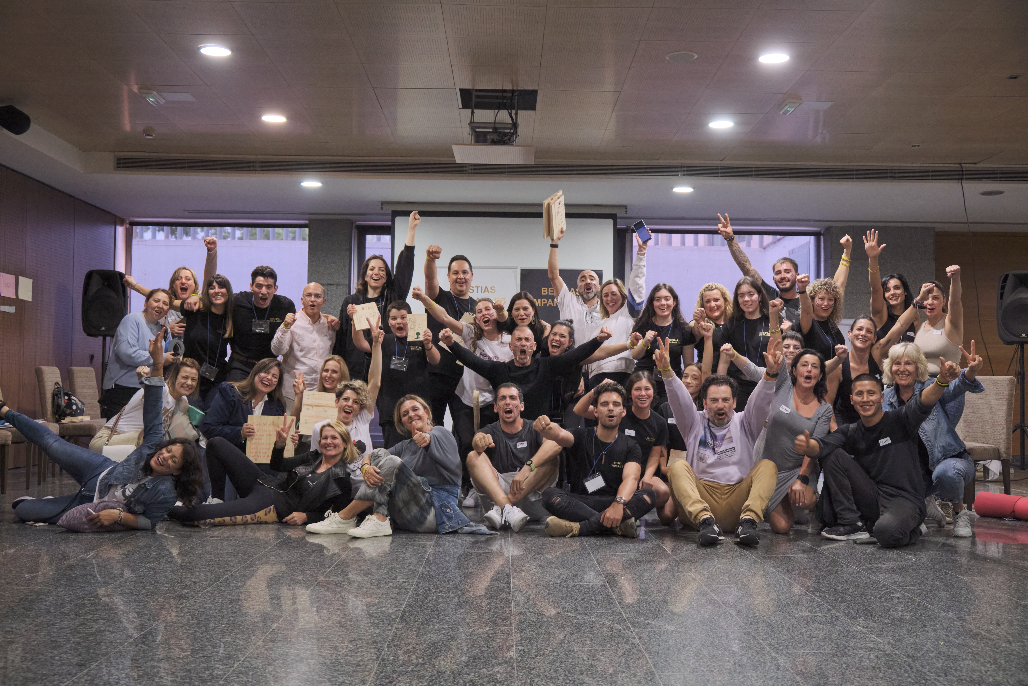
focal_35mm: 38
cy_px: 343
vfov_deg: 35.1
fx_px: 1085
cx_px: 514
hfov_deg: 50.7
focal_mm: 25.4
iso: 2500
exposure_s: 1/50
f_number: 4
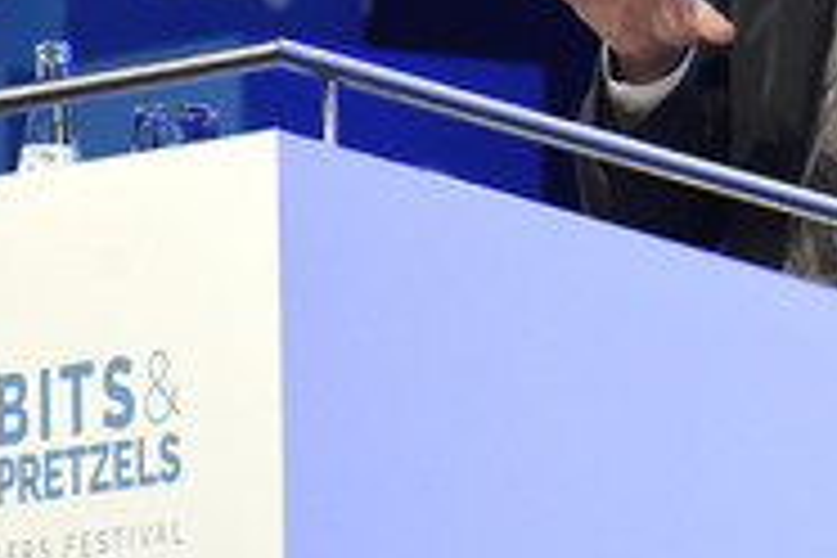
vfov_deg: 2.7
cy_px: -22
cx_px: 637
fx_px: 11810
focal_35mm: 508
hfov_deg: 4.1
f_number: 6.3
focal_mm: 140
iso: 3200
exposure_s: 1/160
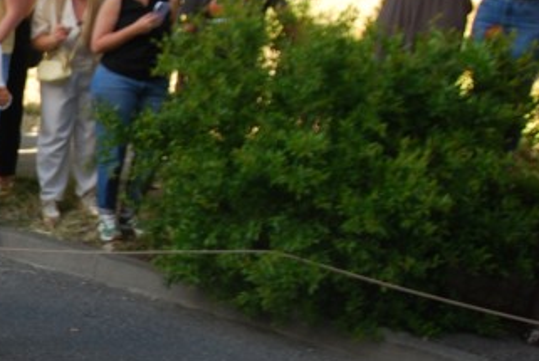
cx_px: -160
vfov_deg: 14.9
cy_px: 186
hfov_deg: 20.3
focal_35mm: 92
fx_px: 1379
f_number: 4
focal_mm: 22
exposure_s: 1/200
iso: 100
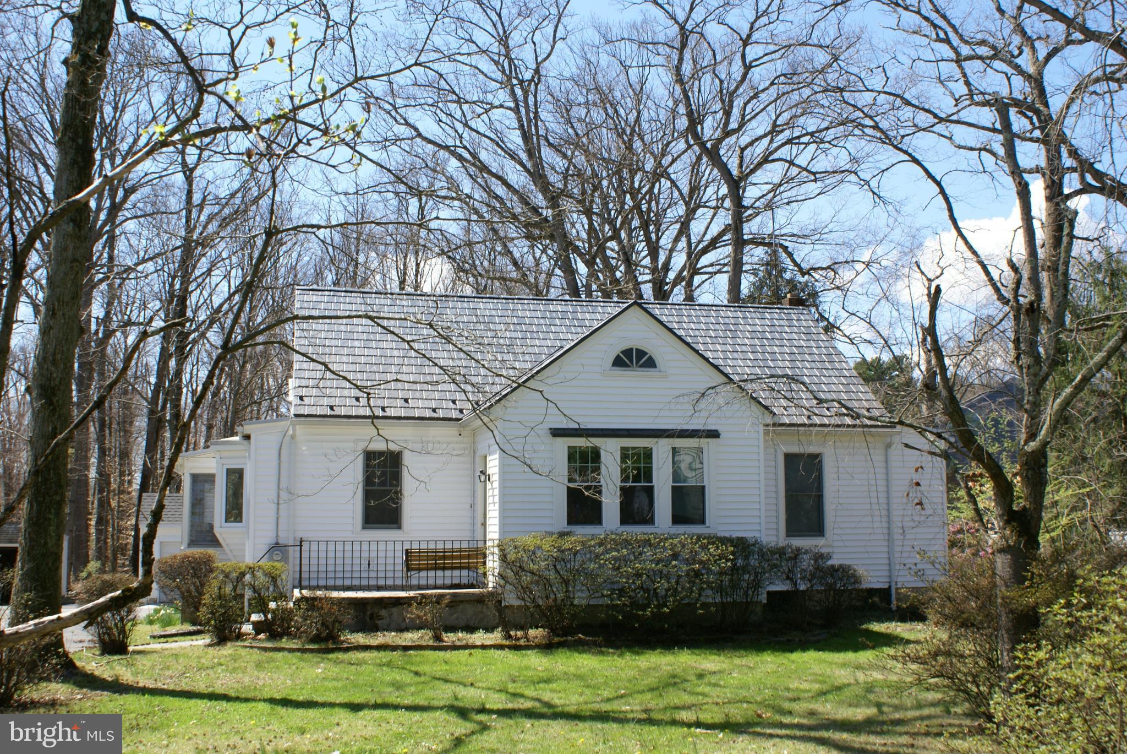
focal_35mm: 36
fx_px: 1128
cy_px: 377
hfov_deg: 53.1
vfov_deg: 36.9
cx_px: 564
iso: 100
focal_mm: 24
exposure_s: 1/100
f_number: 10
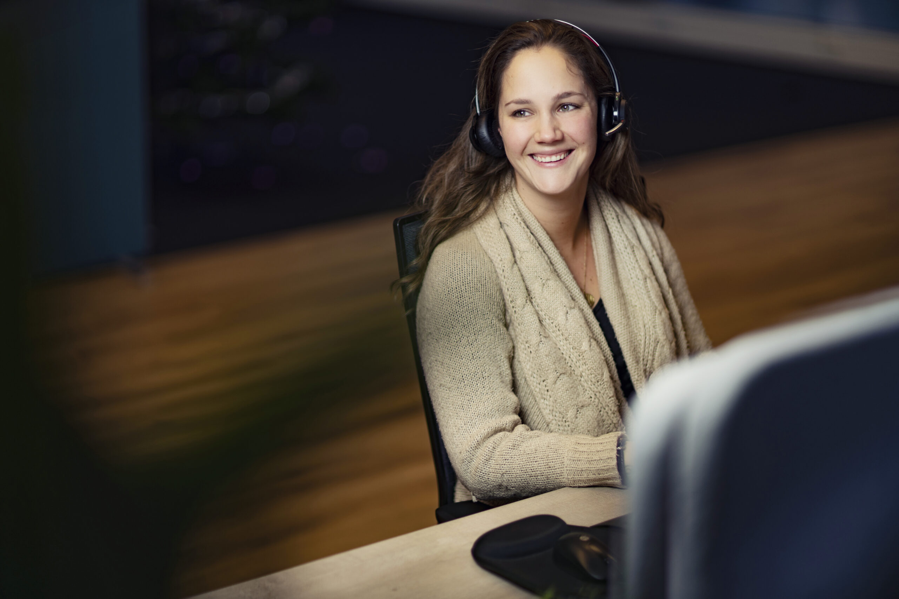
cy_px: 300
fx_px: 2122
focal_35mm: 85
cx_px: 450
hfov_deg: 23.9
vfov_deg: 16.1
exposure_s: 1/500
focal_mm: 85
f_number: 1.3
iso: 125
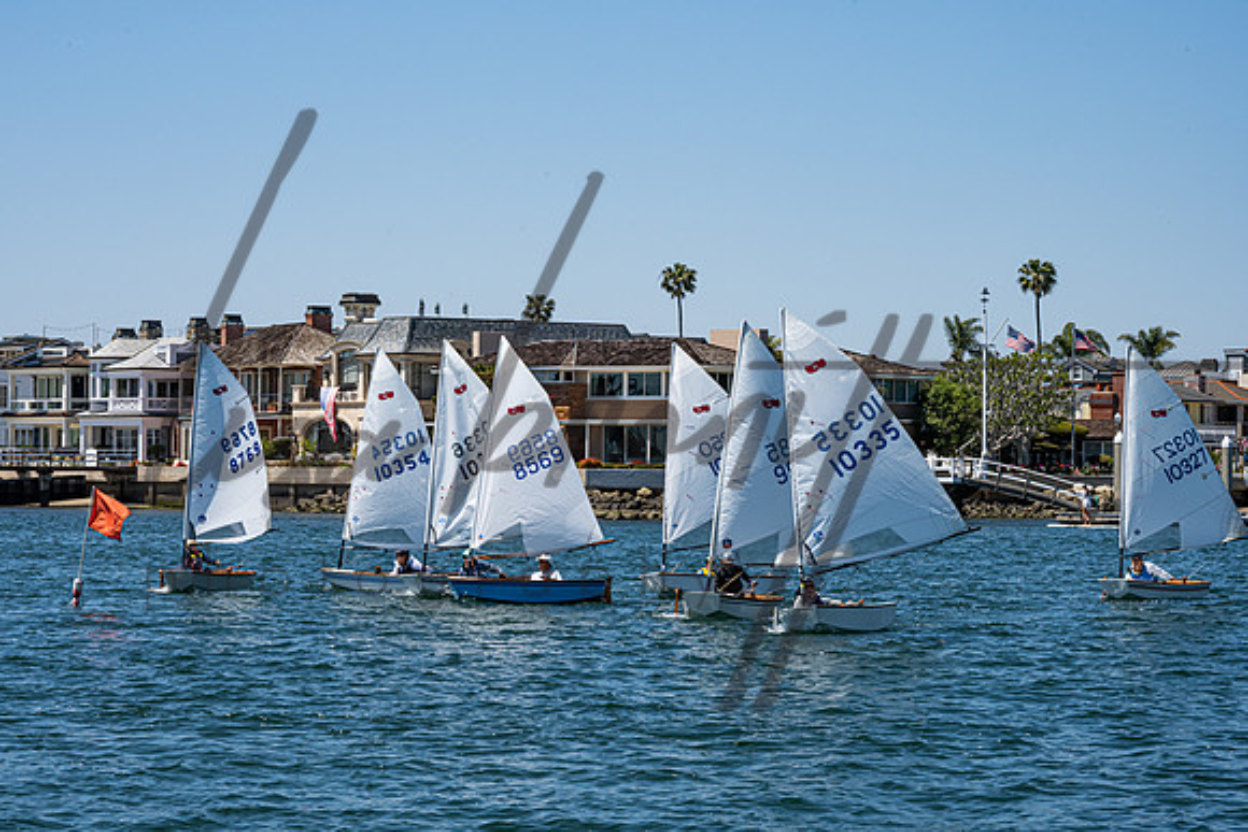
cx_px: 576
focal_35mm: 101
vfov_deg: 13.5
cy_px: 384
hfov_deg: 20.2
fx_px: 3508
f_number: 18
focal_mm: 94
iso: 250
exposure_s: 1/320
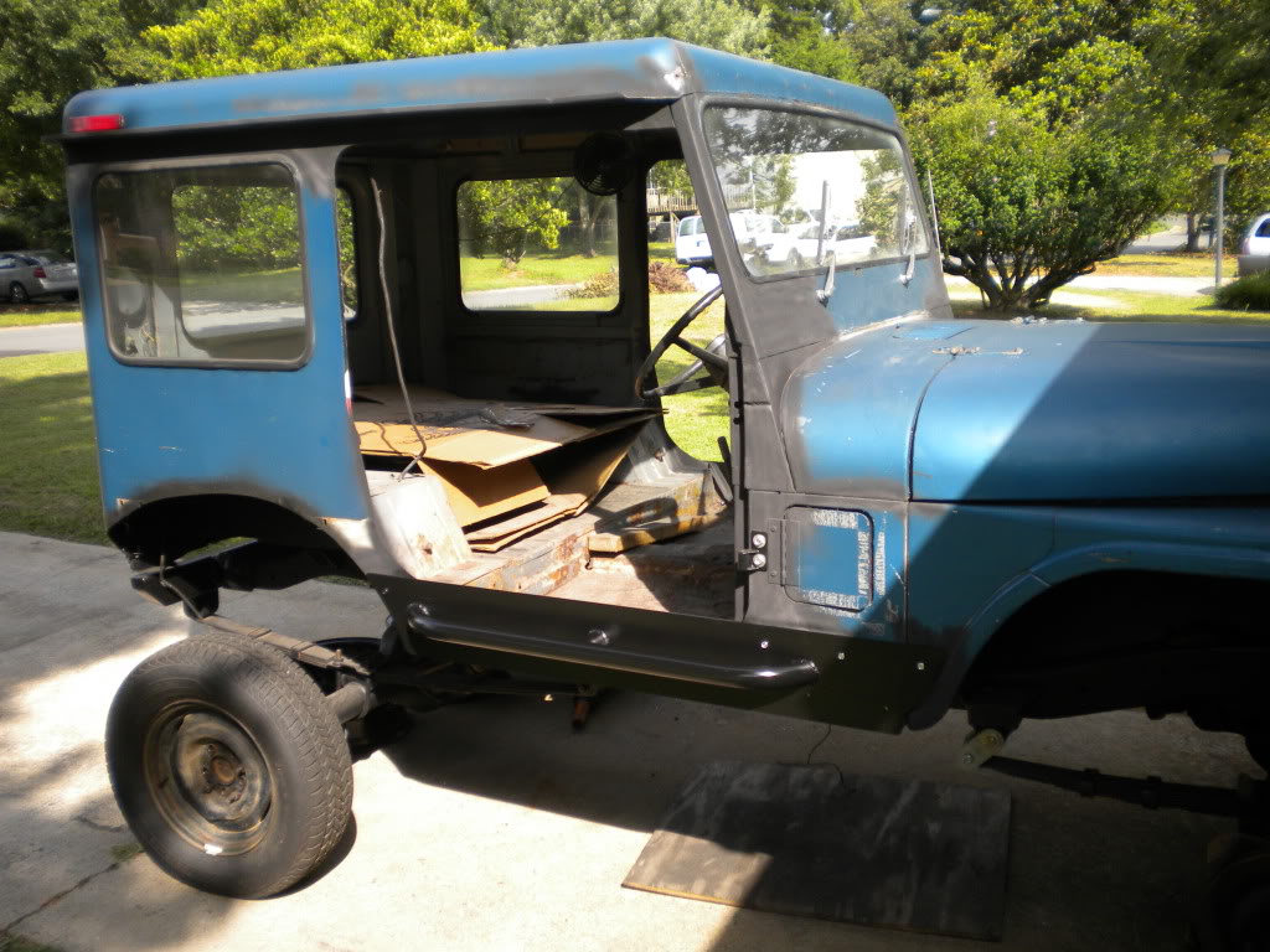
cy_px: 476
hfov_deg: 52.6
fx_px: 1284
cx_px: 635
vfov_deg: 40.7
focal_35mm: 35
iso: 105
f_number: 3.1
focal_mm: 6.3
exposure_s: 1/452
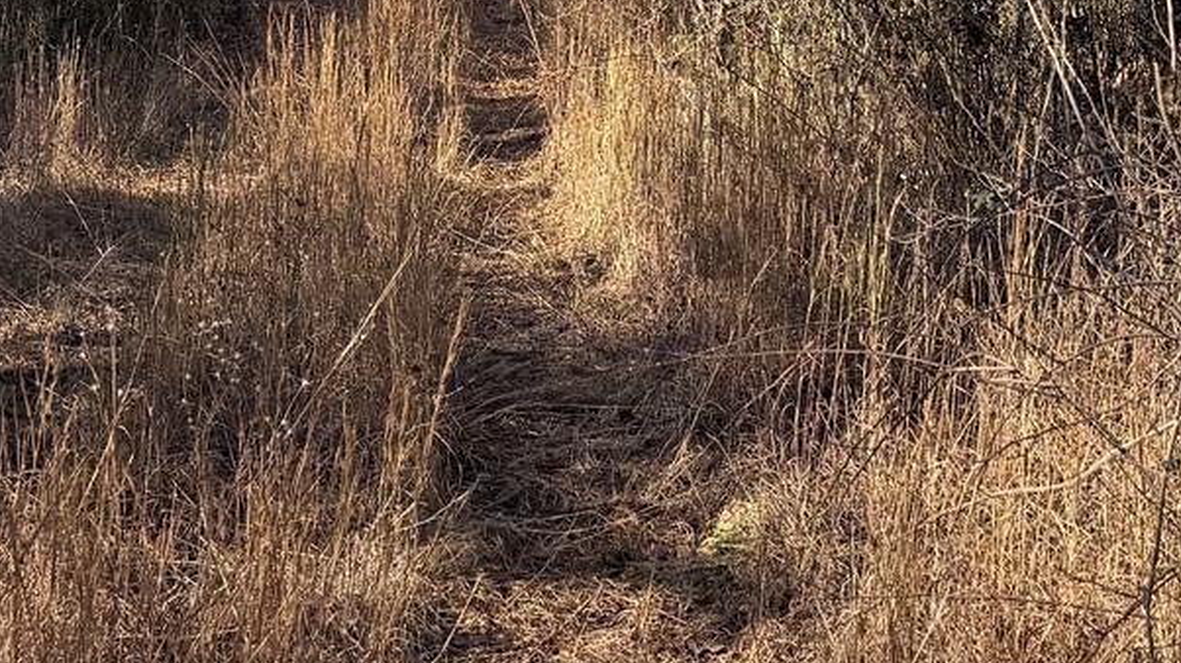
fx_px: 2786
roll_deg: -1.7
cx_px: 467
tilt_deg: -6.0
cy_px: -294
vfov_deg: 12.9
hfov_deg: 23.9
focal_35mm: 89
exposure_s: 1/2000
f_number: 1.78
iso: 100
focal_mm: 6.76
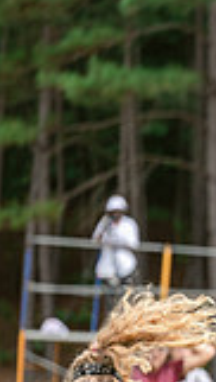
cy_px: 447
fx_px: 6320
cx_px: 686
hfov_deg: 1.9
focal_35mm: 623
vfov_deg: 3.5
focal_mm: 165
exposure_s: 1/1000
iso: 250
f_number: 4
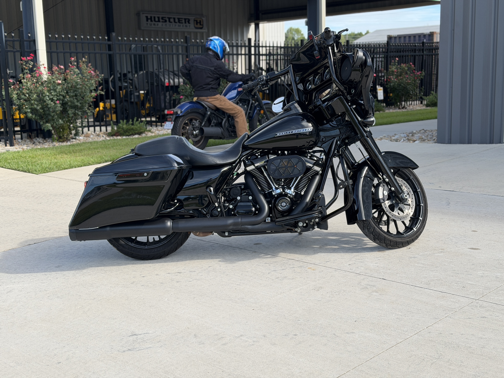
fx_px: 699
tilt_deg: -9.8
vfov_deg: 30.3
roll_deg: +1.0
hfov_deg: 39.7
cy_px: 189
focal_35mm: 48
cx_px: 252
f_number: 1.78
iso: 64
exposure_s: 1/1642
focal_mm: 6.76
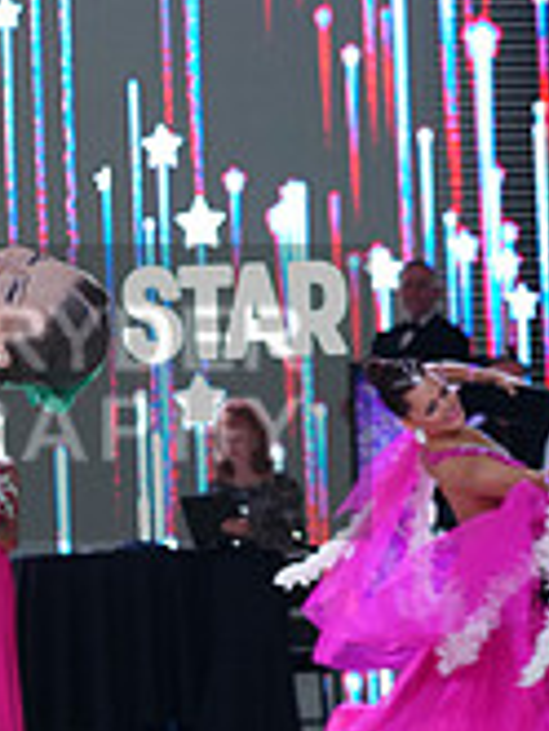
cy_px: 394
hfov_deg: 7.6
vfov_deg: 10.2
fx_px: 4076
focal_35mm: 193
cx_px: -237
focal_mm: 57
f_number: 4
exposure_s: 1/500
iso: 1250
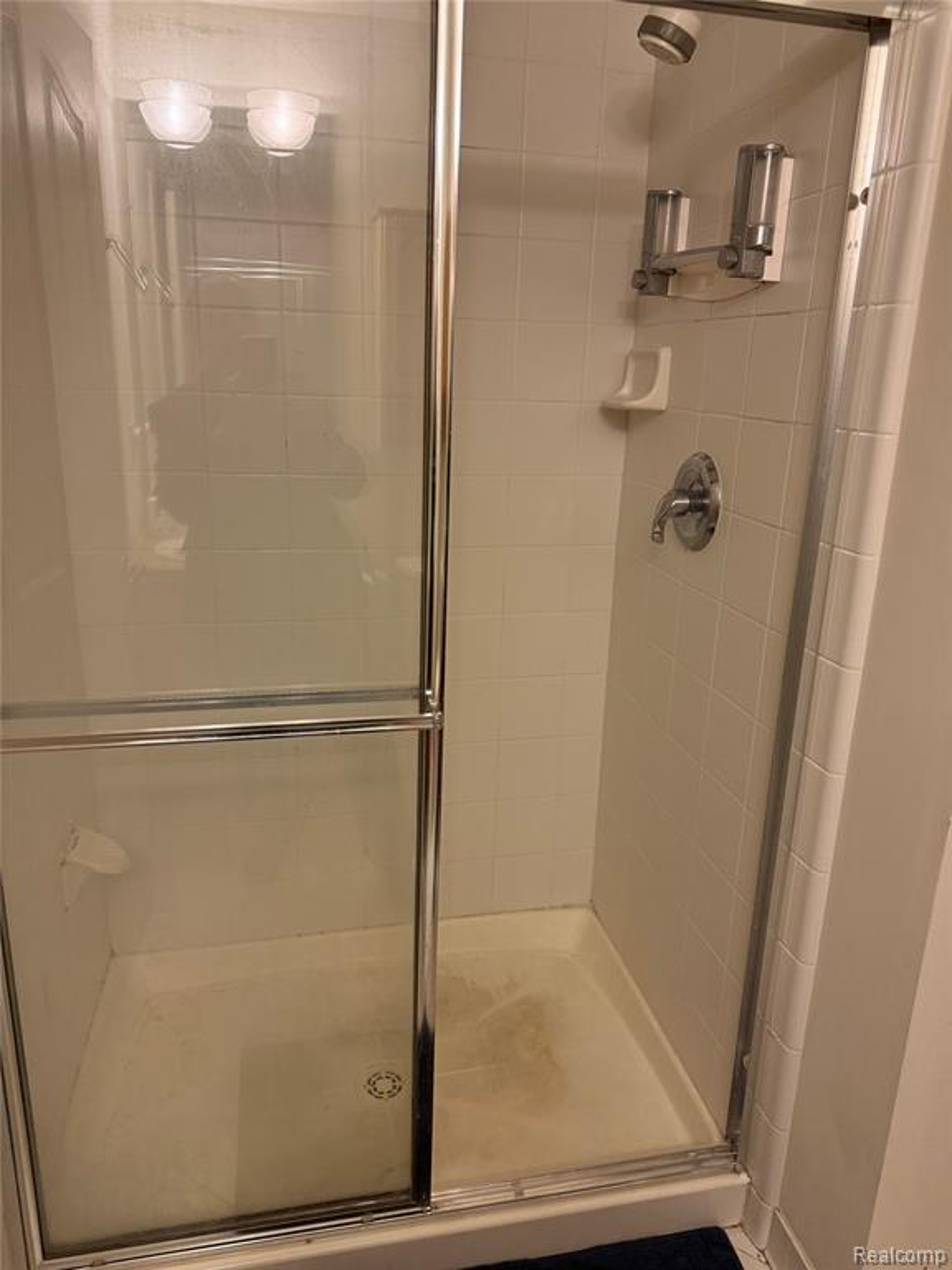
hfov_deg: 56.8
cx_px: 476
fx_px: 880
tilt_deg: -14.5
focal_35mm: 24
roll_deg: -2.1
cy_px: 635
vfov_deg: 71.6
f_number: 1.78
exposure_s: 1/60
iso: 250
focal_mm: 6.76
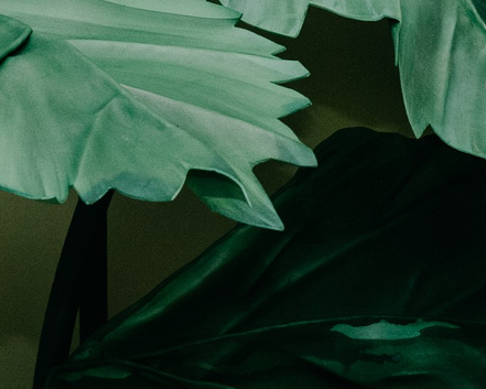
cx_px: 527
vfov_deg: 10.0
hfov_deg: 12.3
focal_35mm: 154
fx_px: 2216
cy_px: 123
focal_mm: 24
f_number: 4
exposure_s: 1/160
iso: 320
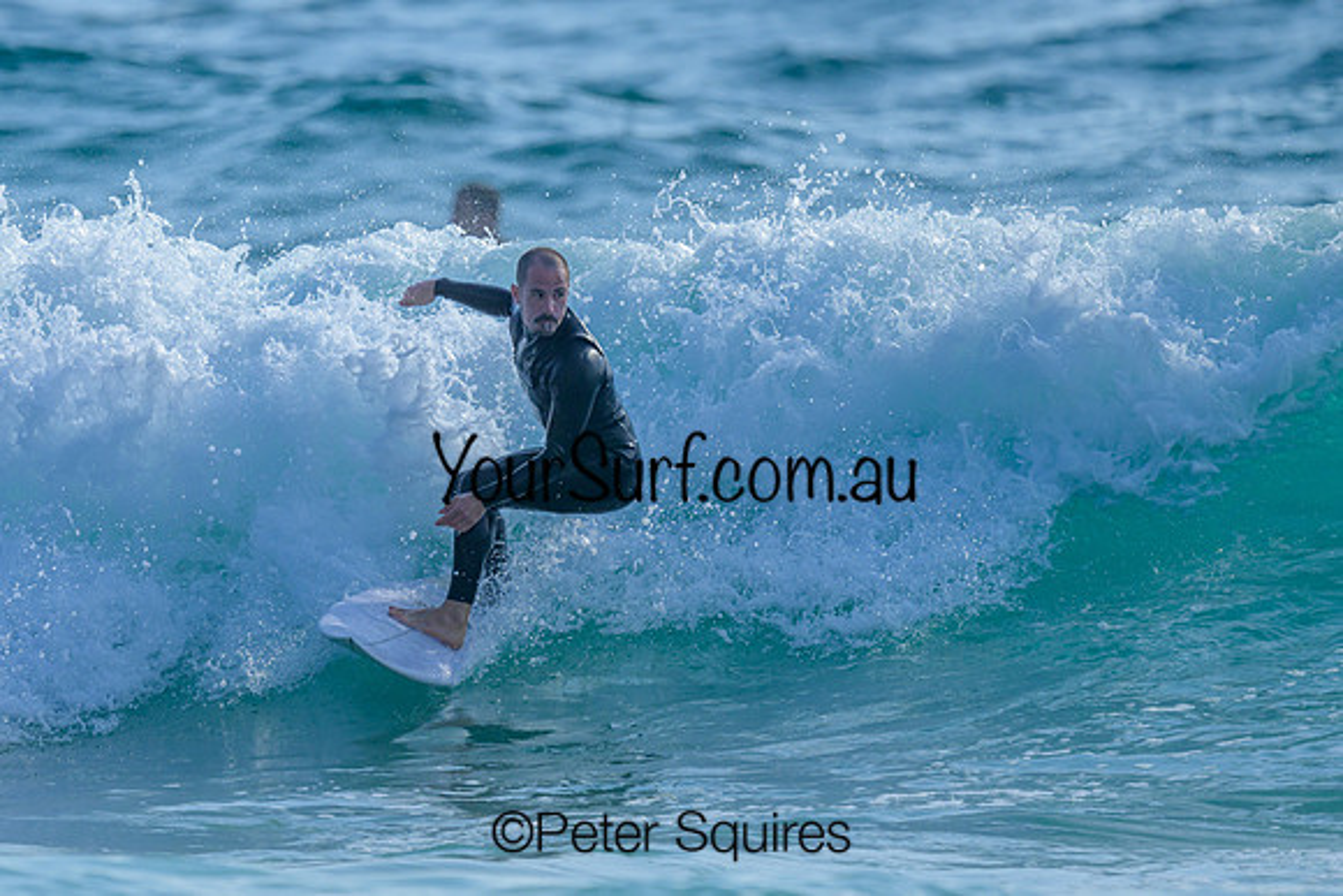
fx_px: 39661
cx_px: 535
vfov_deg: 1.3
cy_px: 301
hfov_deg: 1.9
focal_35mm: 1063
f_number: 6.3
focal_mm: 800
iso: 220
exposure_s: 1/2000
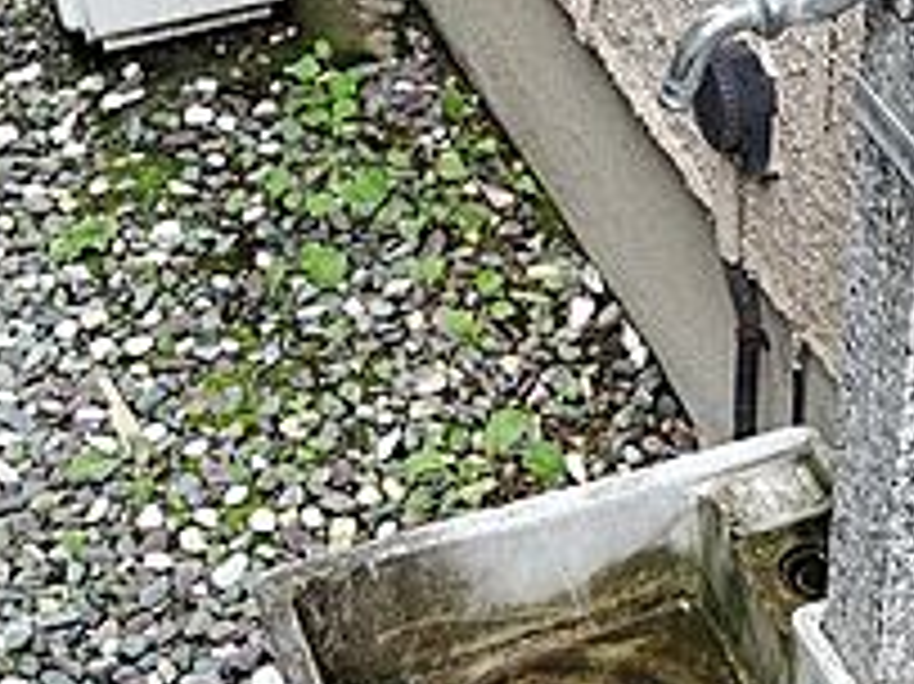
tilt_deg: -46.4
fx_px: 2032
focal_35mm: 77
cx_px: 716
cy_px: 536
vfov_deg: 19.0
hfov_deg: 25.0
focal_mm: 5.96
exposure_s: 1/152
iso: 32
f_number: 1.6
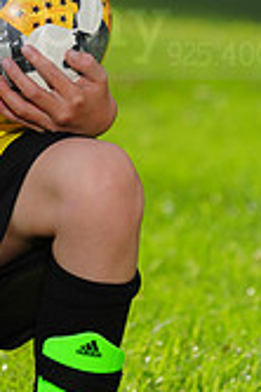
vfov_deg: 3.0
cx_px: -136
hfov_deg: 2.0
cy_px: 5
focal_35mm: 696
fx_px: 7584
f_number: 8
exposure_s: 1/200
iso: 125
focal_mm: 200
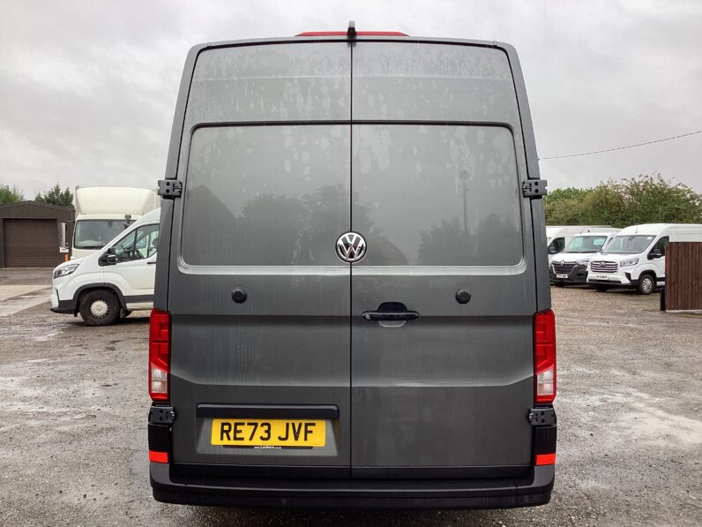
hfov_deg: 58.4
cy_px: 264
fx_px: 629
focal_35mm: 31
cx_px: 351
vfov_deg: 45.4
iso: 32
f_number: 2.4
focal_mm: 3.3
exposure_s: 1/120
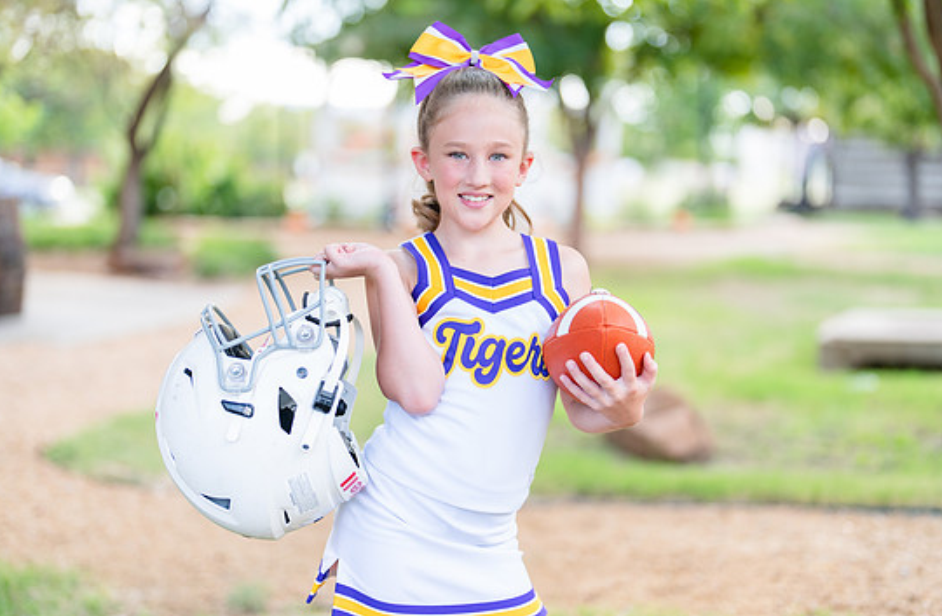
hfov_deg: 36.4
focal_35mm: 55
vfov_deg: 24.3
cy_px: 311
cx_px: 475
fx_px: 1431
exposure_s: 1/400
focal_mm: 50
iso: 125
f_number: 1.2
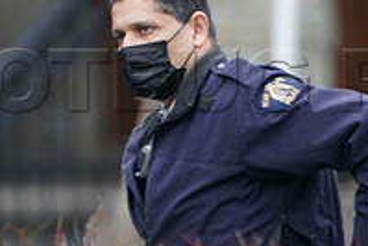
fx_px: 25031
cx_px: 209
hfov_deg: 0.8
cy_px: 62
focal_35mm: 2447
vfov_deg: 0.6
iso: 1250
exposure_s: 1/200
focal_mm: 840
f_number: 5.6
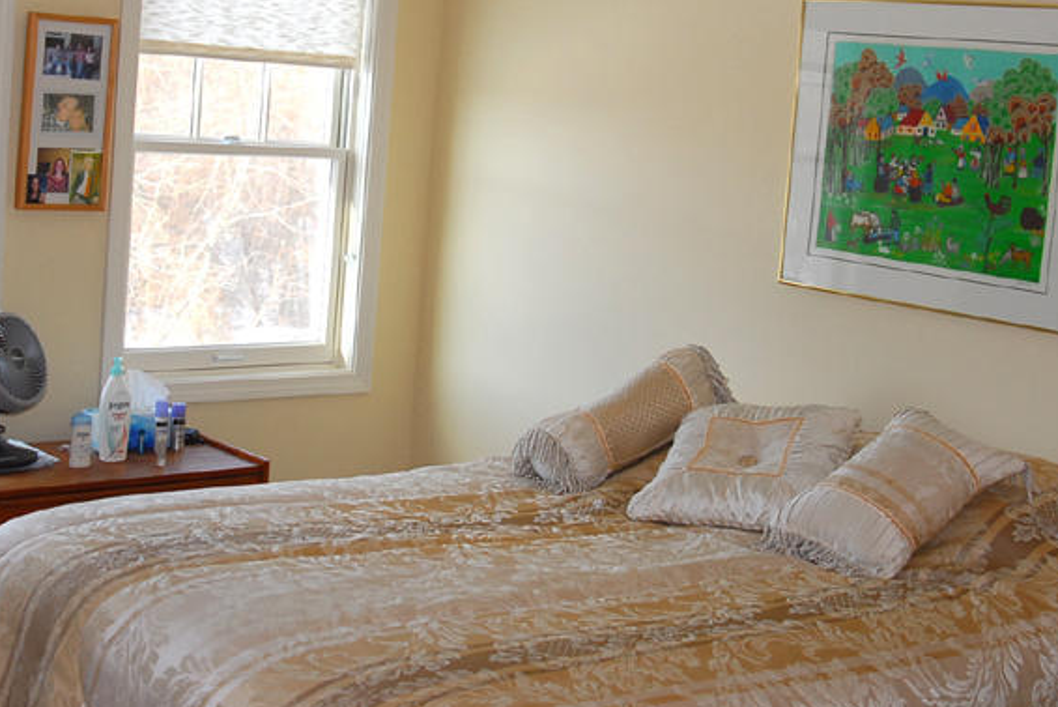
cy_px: 224
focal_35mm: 55
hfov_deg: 36.2
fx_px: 1617
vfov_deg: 24.5
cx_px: 473
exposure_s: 1/160
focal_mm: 24
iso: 400
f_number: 4
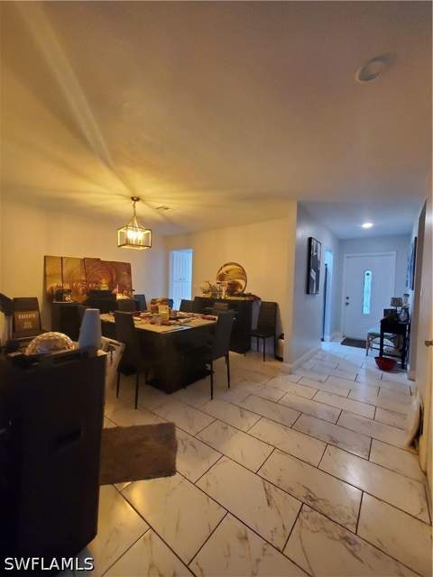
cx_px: 216
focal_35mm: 13
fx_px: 217
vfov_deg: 106.2
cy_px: 288
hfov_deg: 89.9
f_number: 2.2
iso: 640
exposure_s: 1/60
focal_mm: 1.8
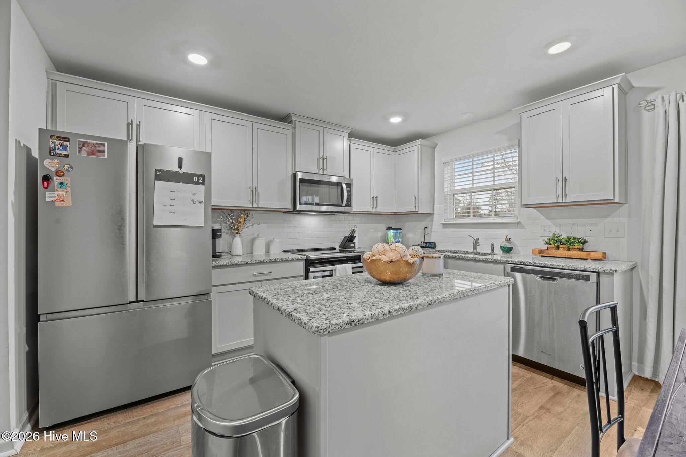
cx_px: 343
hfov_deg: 104.3
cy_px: 228
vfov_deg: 81.2
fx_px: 267
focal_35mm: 14
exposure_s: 1.3
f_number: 9
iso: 400
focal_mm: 14
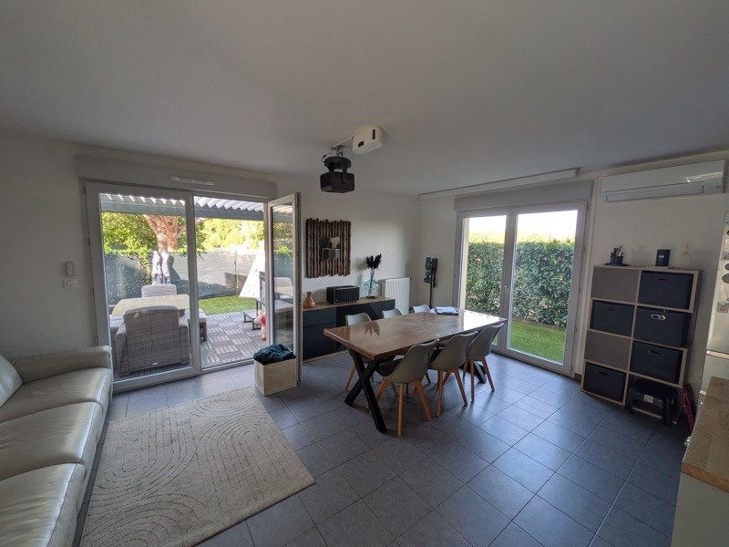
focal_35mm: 14
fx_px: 295
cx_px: 364
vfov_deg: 85.7
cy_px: 274
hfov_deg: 102.1
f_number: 2.2
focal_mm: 1.85
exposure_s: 1/105
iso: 67
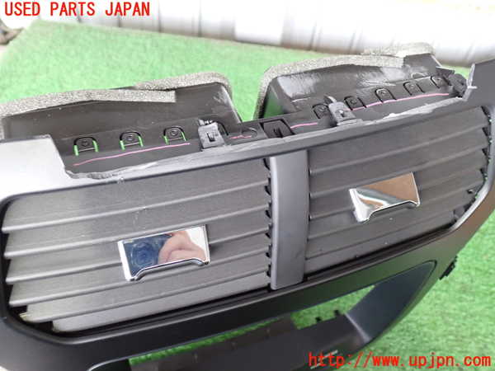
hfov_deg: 56.8
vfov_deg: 44.2
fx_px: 458
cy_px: 186
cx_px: 248
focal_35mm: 32
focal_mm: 5.79
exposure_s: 1/30
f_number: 2.4
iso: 500
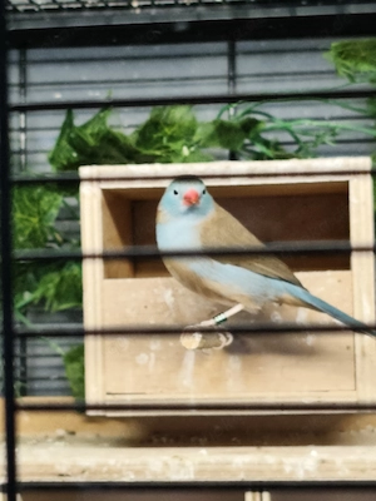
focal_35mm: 95
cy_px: 250
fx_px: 1376
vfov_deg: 20.7
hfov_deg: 15.6
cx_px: 188
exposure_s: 1/50
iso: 500
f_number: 1.7
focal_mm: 6.07
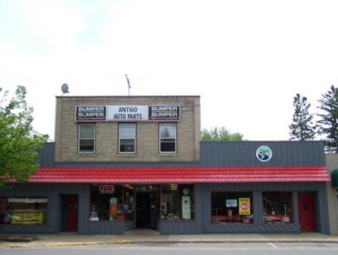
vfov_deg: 33.7
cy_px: 128
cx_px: 169
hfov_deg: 43.8
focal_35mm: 43
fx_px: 420
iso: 80
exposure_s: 1/1000
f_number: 2.9
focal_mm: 7.1
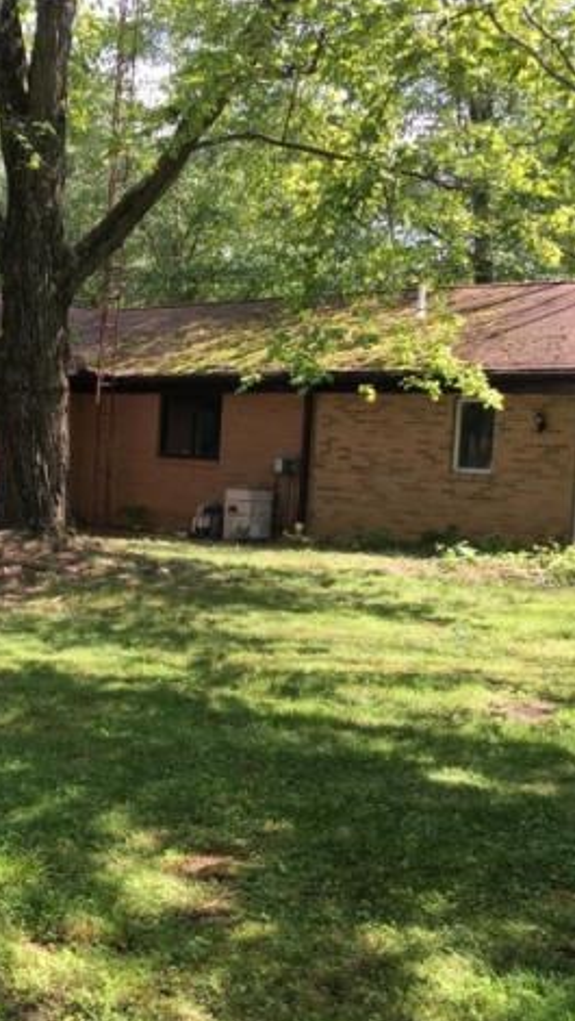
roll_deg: -1.3
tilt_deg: -4.0
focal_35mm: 43
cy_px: 517
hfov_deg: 27.1
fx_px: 1163
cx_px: 91
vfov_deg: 47.3
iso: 25
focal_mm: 4.15
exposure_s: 1/242
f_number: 2.2
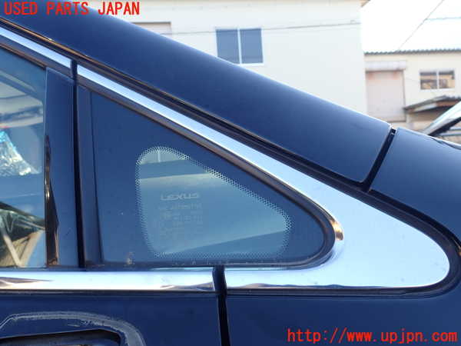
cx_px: 230
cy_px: 173
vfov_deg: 46.8
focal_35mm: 30
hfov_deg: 60.0
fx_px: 400
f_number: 3.2
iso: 100
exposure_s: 1/100
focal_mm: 5.4
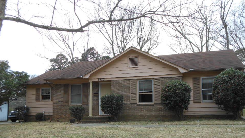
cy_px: 93
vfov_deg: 34.3
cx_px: 131
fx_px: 221
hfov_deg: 58.0
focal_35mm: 34
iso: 80
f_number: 3.3
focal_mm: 5.2
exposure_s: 1/160
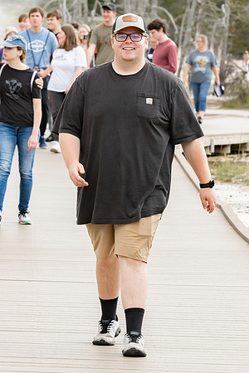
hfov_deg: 4.9
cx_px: 105
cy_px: 147
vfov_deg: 7.4
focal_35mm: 278
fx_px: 2884
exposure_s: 1/500
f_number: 8
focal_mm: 135
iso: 800
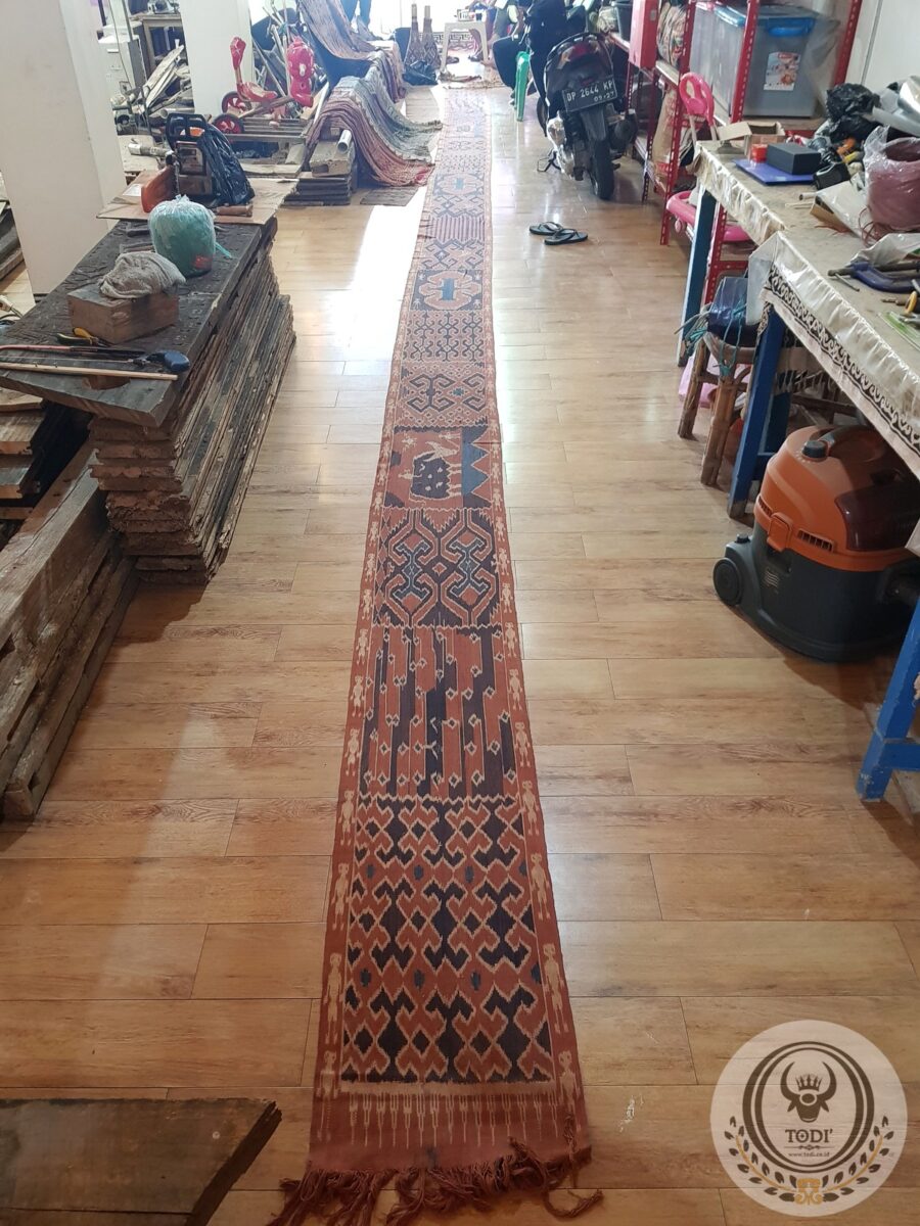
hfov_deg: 53.1
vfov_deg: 67.3
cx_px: 460
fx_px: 921
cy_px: 613
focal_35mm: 26
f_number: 1.7
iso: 200
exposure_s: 1/17
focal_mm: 4.3
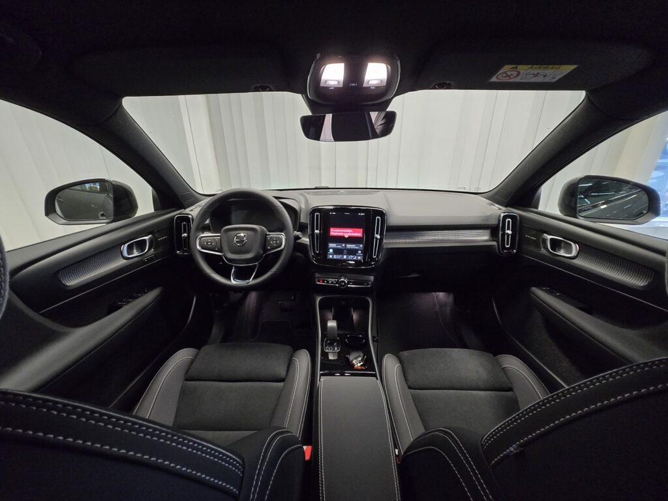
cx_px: 334
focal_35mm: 13
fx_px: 251
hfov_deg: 106.2
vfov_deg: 89.9
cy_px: 250
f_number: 2.2
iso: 500
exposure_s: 1/50
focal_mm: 1.7
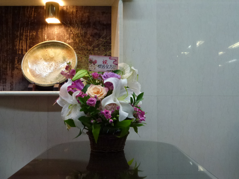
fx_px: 262
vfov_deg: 37.7
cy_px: 90
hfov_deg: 49.0
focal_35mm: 38
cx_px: 120
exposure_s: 1/25
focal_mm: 6.8
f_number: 3.8
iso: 400
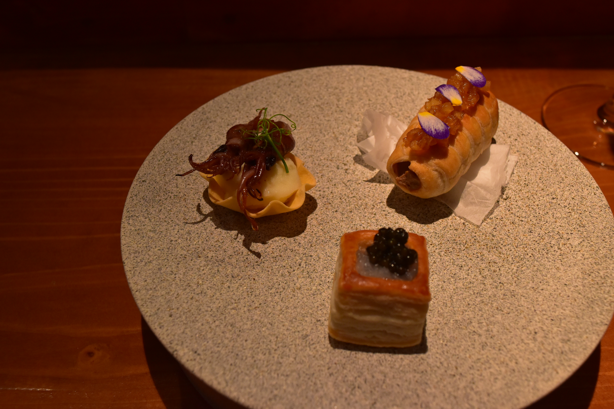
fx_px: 665
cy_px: 204
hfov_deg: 49.6
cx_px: 307
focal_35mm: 39
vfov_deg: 34.2
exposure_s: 1/60
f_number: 8
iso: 1600
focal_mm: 26
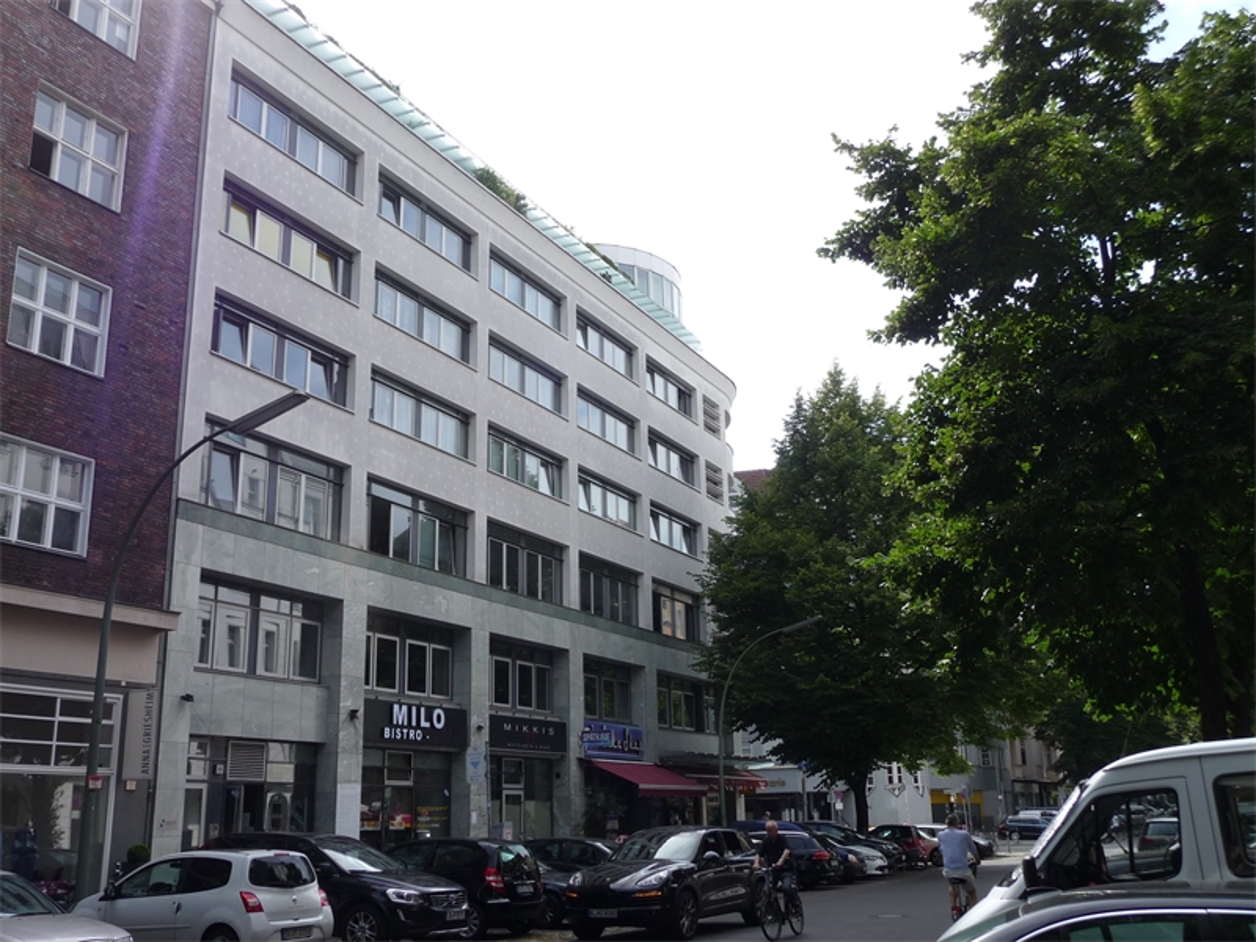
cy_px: 471
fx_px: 1234
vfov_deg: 41.8
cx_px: 628
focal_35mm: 34
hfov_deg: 54.0
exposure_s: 1/500
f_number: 3.6
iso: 100
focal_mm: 5.6
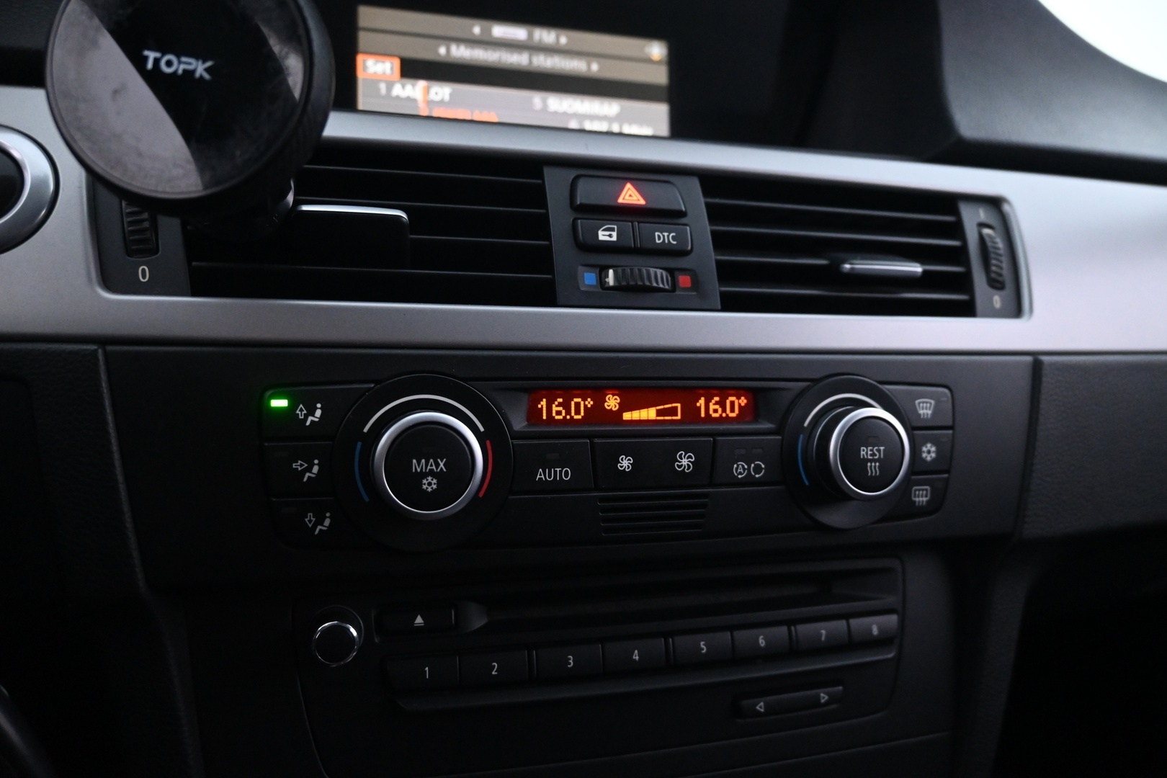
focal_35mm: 27
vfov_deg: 47.9
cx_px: 584
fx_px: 875
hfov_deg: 67.4
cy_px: 389
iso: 3600
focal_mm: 18
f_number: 3.5
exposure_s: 1/30
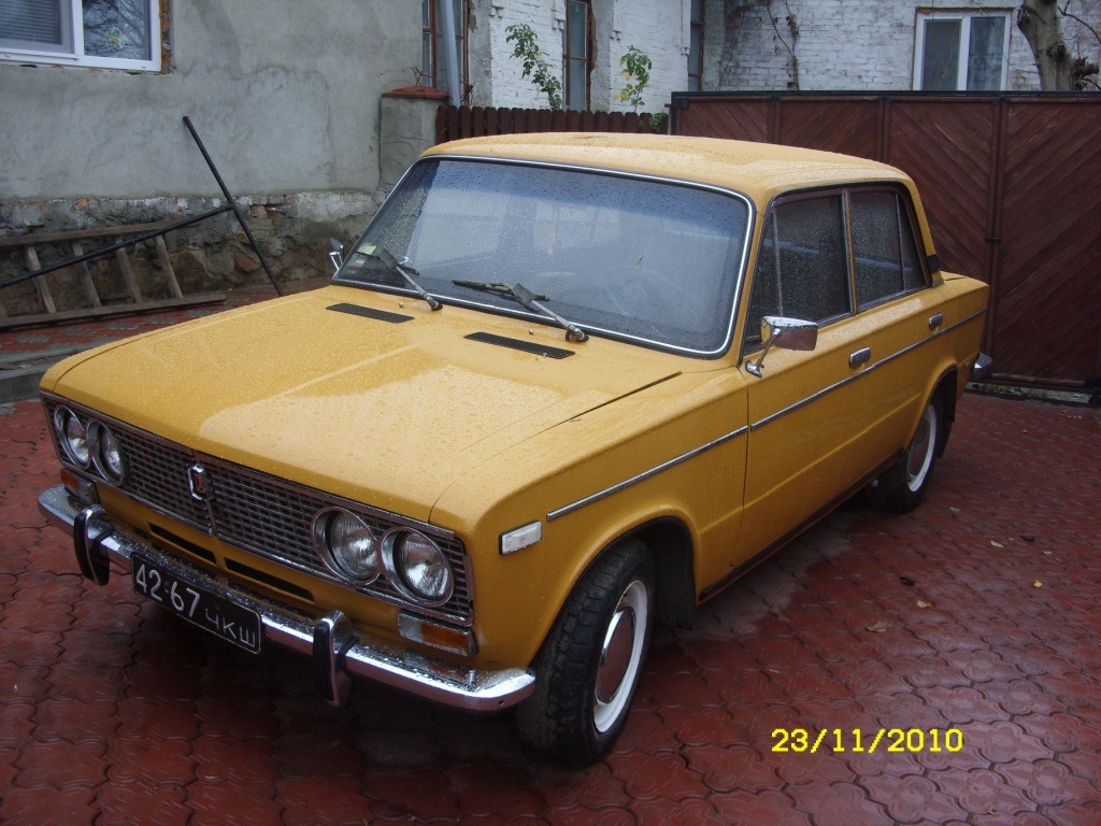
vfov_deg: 37.7
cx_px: 550
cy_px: 413
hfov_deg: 49.0
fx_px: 1209
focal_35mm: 38
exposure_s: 1/88
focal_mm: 6.3
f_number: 2.8
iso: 50
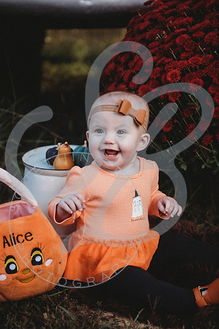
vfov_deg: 30.5
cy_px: 164
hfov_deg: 20.6
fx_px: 602
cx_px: 110
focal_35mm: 66
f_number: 2.8
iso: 100
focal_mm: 66
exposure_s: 1/250
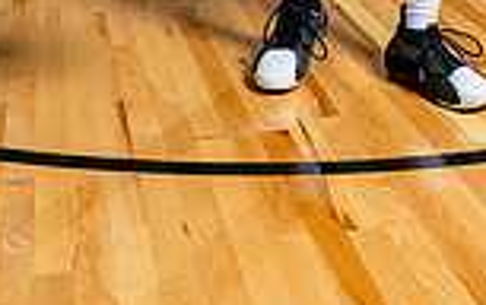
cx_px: 257
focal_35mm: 84
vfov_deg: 12.9
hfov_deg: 24.6
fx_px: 1114
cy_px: -362
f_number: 5.6
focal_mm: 28
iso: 250
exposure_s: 1/250
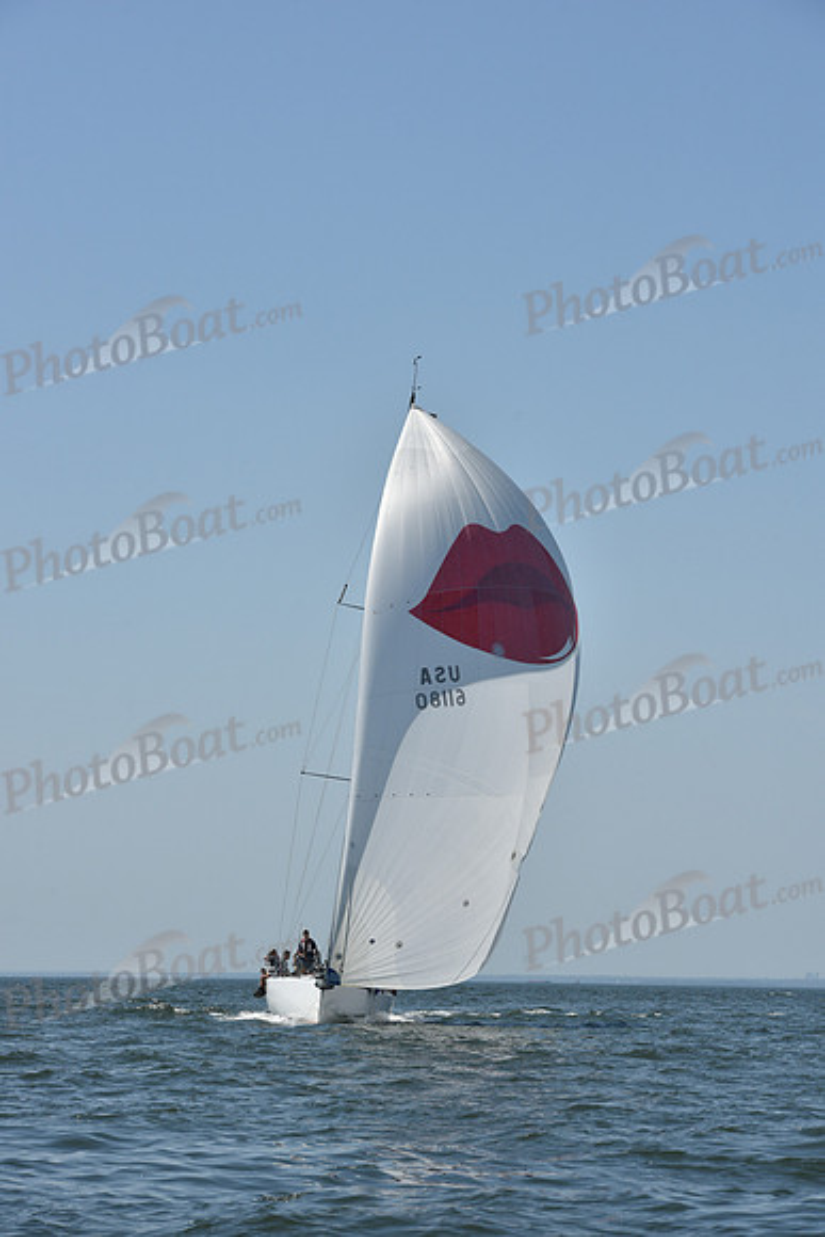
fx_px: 3779
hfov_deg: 12.5
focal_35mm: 110
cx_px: 412
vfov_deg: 18.6
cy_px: 618
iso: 250
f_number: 10
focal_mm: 110
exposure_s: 1/1250
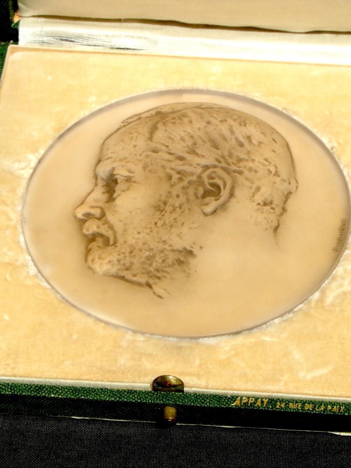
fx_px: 1190
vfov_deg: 22.3
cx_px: 176
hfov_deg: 16.8
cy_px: 234
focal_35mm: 88
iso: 80
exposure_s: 1/1500
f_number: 5.6
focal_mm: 14.3
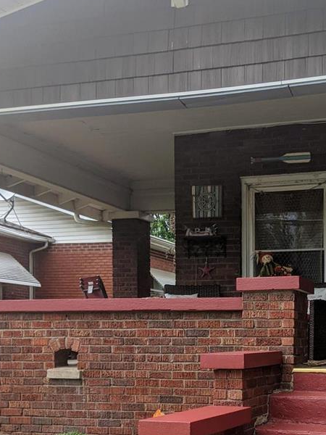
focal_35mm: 54
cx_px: 280
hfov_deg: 26.3
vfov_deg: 34.5
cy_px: 342
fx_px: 678
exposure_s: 1/390
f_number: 1.8
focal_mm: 4.44
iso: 42
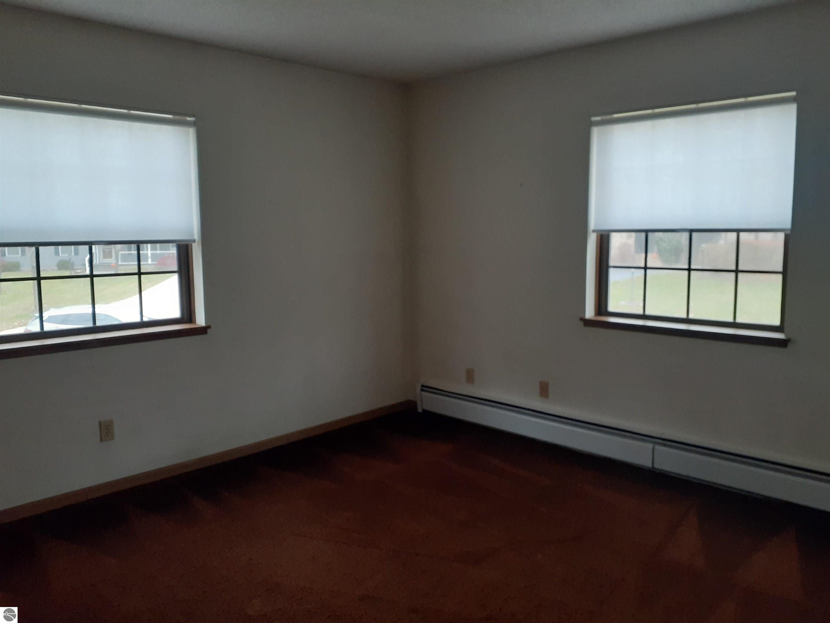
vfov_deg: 51.4
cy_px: 312
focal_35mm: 27
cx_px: 415
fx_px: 647
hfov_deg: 65.3
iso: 320
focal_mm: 3.6
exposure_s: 1/40
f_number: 1.9
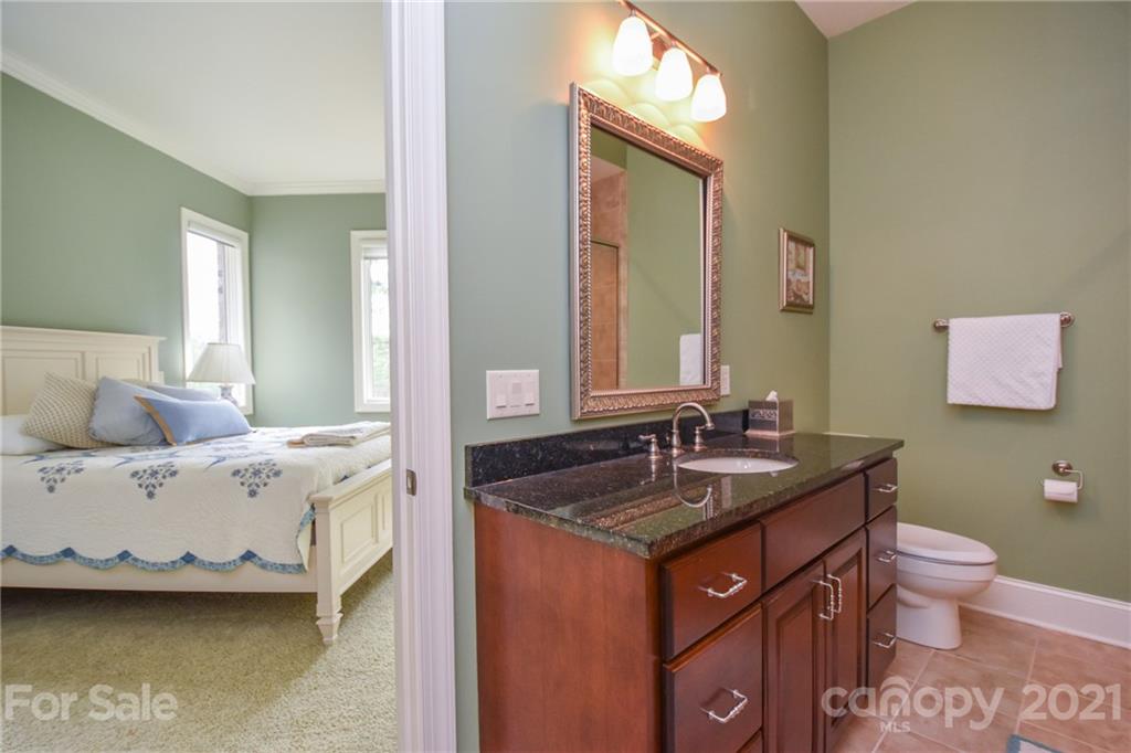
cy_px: 376
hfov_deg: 100.4
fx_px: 471
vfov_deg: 77.3
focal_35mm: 15
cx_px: 566
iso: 800
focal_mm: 10
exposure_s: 1/80
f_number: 4.5
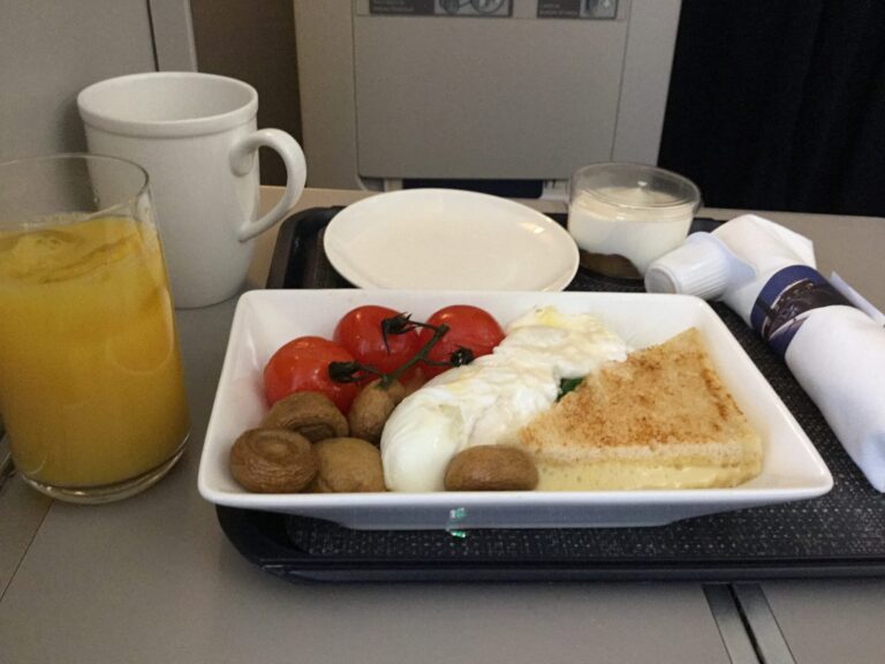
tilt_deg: -30.0
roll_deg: -0.5
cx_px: 442
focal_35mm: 31
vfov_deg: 45.4
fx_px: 793
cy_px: 332
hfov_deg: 58.4
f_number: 2.4
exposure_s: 1/33
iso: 250
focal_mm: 3.3
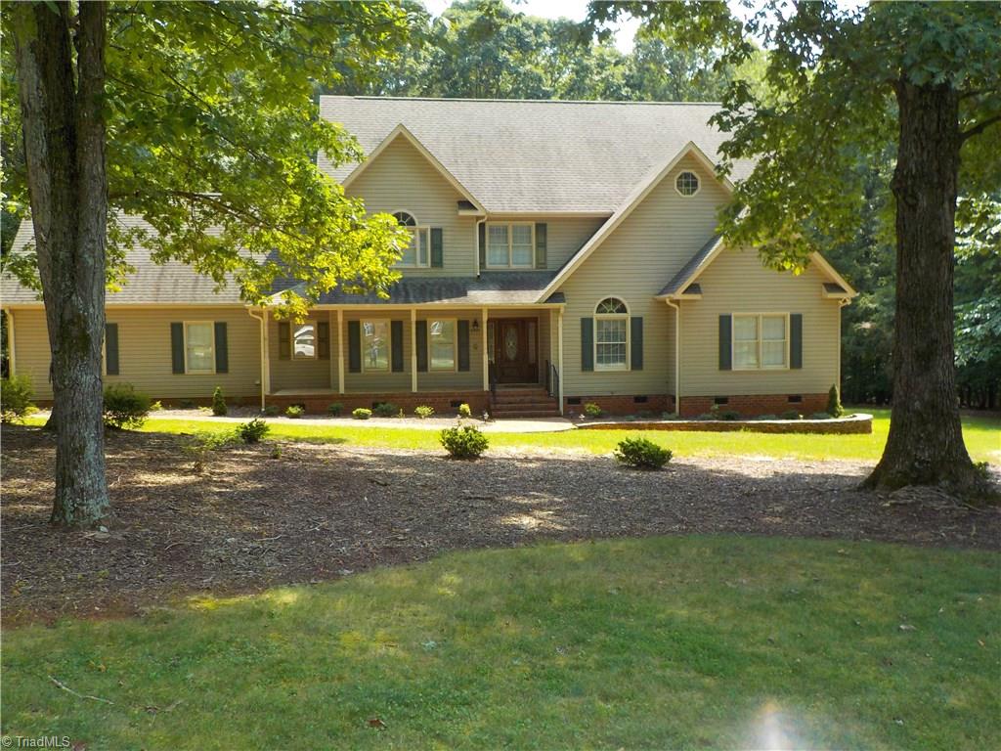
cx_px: 500
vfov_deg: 46.8
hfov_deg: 60.0
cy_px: 376
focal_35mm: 30
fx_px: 868
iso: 125
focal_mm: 4.1
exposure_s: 1/200
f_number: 3.3
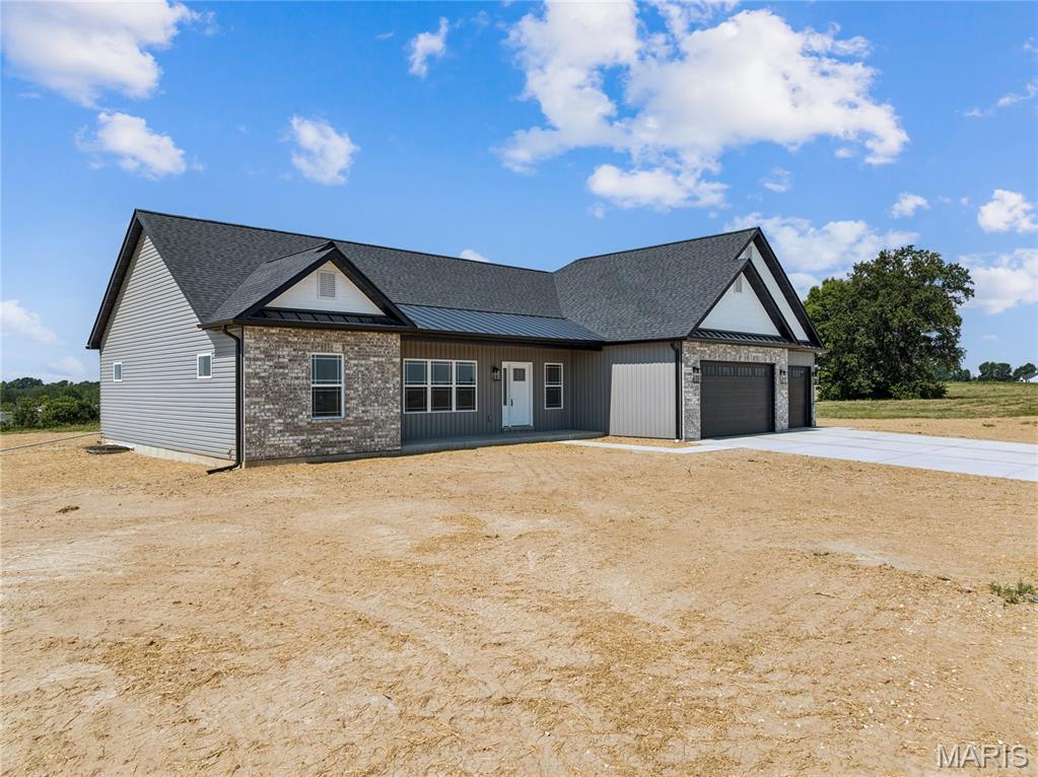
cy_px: 388
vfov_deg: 56.8
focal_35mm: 24
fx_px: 719
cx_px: 519
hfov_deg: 71.6
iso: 100
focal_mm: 12.3
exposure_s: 1/120
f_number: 2.8
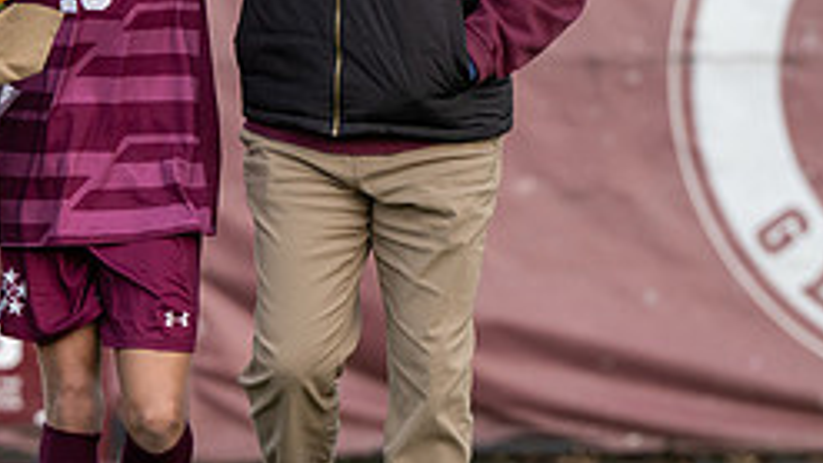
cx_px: 345
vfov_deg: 1.5
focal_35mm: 785
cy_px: 371
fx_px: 17133
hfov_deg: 2.8
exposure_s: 1/400
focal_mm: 200
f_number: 3.5
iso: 720
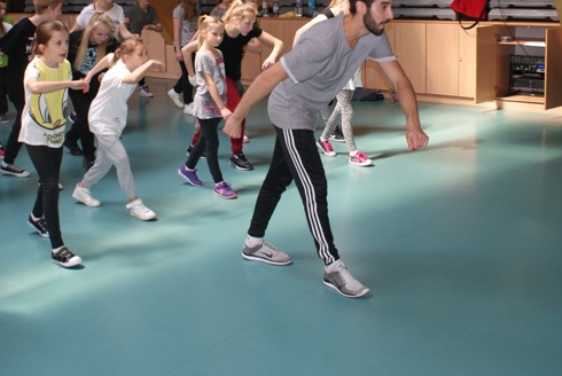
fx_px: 735
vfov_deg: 28.6
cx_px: 252
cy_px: 144
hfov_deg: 41.8
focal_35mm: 47
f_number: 5.6
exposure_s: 1/60
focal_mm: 24
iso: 400
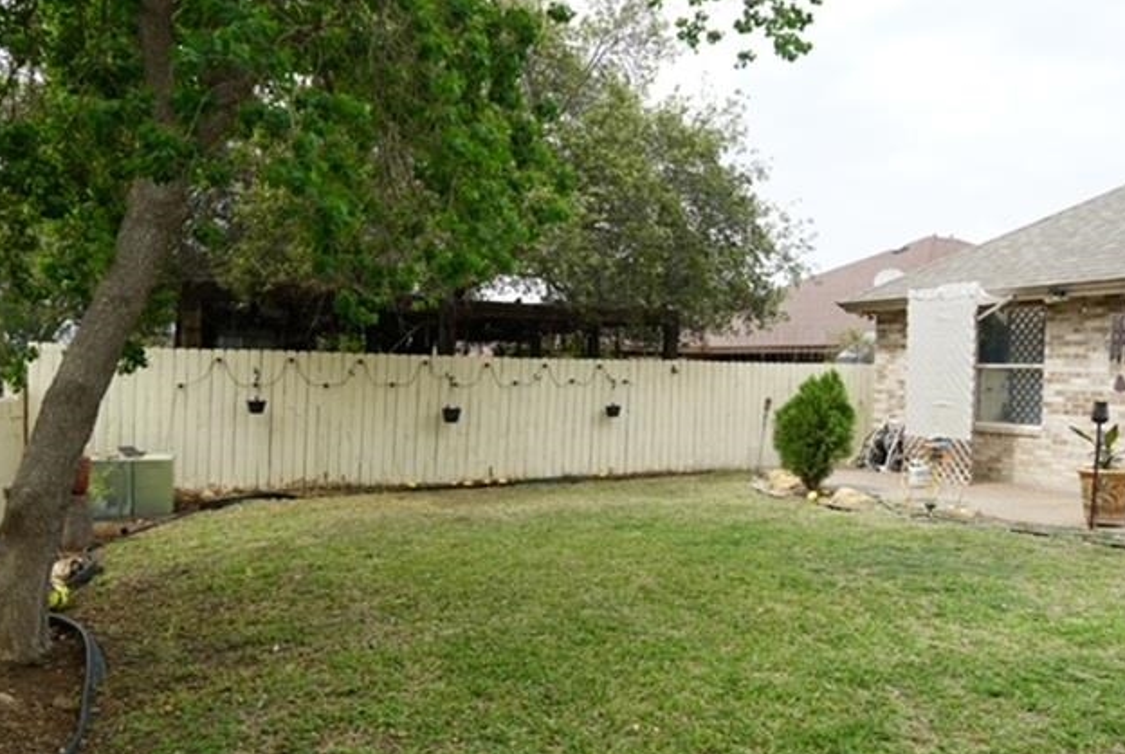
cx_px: 598
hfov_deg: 60.2
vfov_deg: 42.4
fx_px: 970
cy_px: 402
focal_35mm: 31
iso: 100
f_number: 9
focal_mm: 18
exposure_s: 1/100
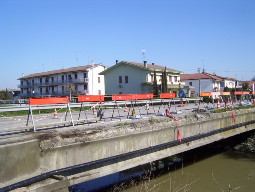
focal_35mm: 36
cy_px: 96
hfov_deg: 51.3
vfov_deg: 39.7
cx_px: 128
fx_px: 265
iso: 80
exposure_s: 1/800
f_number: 4.8
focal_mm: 6
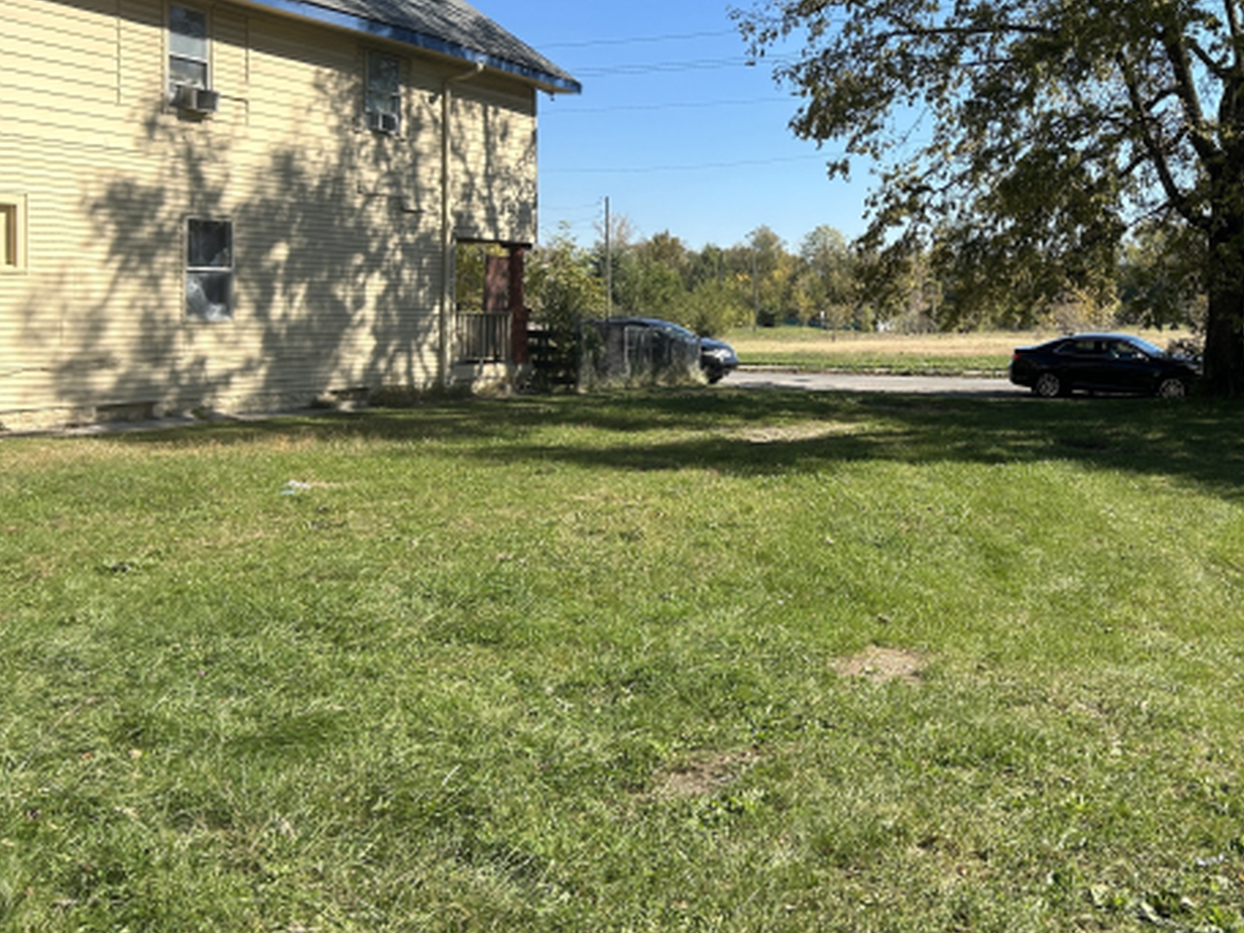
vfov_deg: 37.4
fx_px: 1366
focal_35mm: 38
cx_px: 861
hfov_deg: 47.9
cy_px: 322
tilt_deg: -0.7
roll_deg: -0.4
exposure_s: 1/2457
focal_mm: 5.7
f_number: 1.5
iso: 50
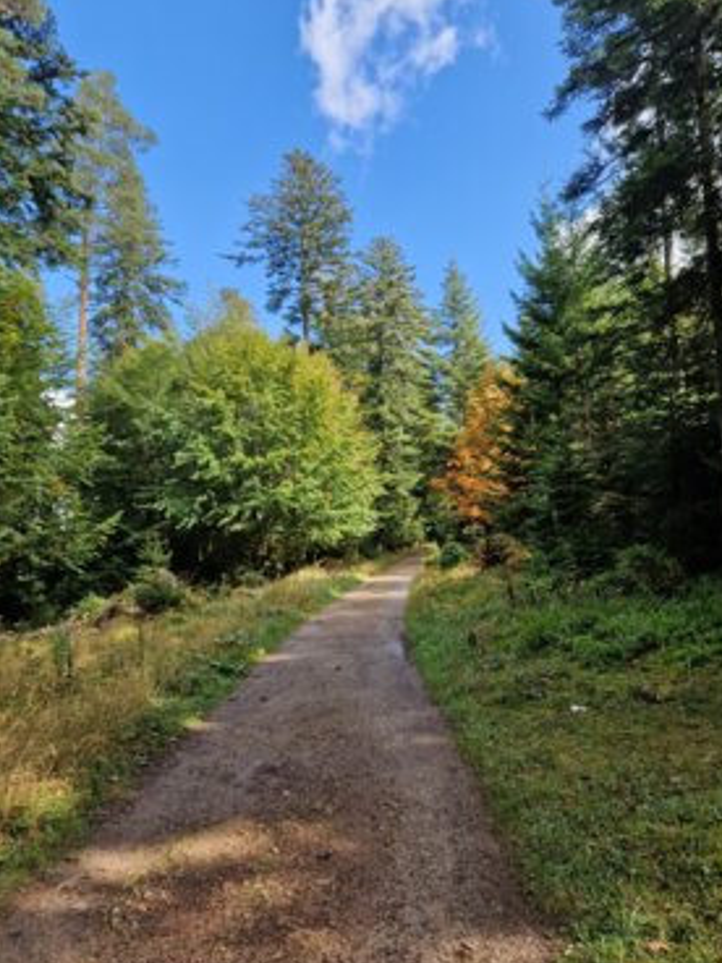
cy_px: 495
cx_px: 348
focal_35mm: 25
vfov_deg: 69.4
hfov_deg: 54.9
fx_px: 695
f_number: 1.8
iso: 50
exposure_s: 1/352
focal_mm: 5.4
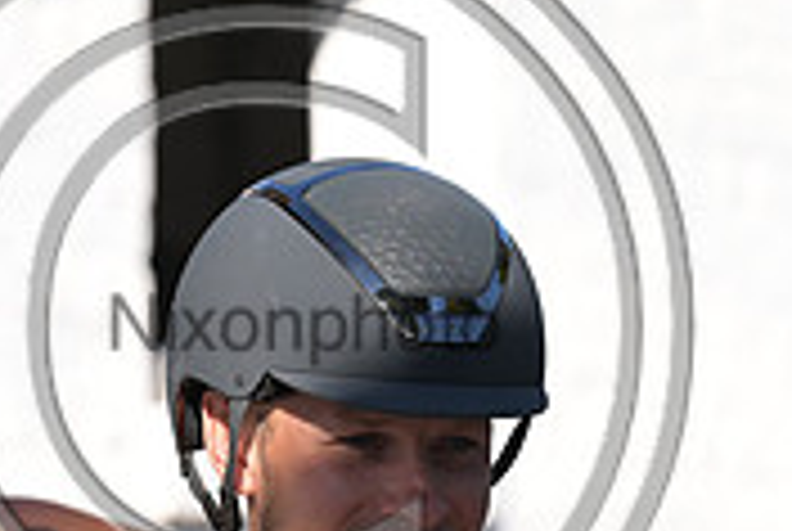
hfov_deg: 3.4
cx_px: 176
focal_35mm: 609
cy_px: 263
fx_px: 13420
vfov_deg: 2.3
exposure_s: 1/1600
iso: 640
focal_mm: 185
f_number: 5.6
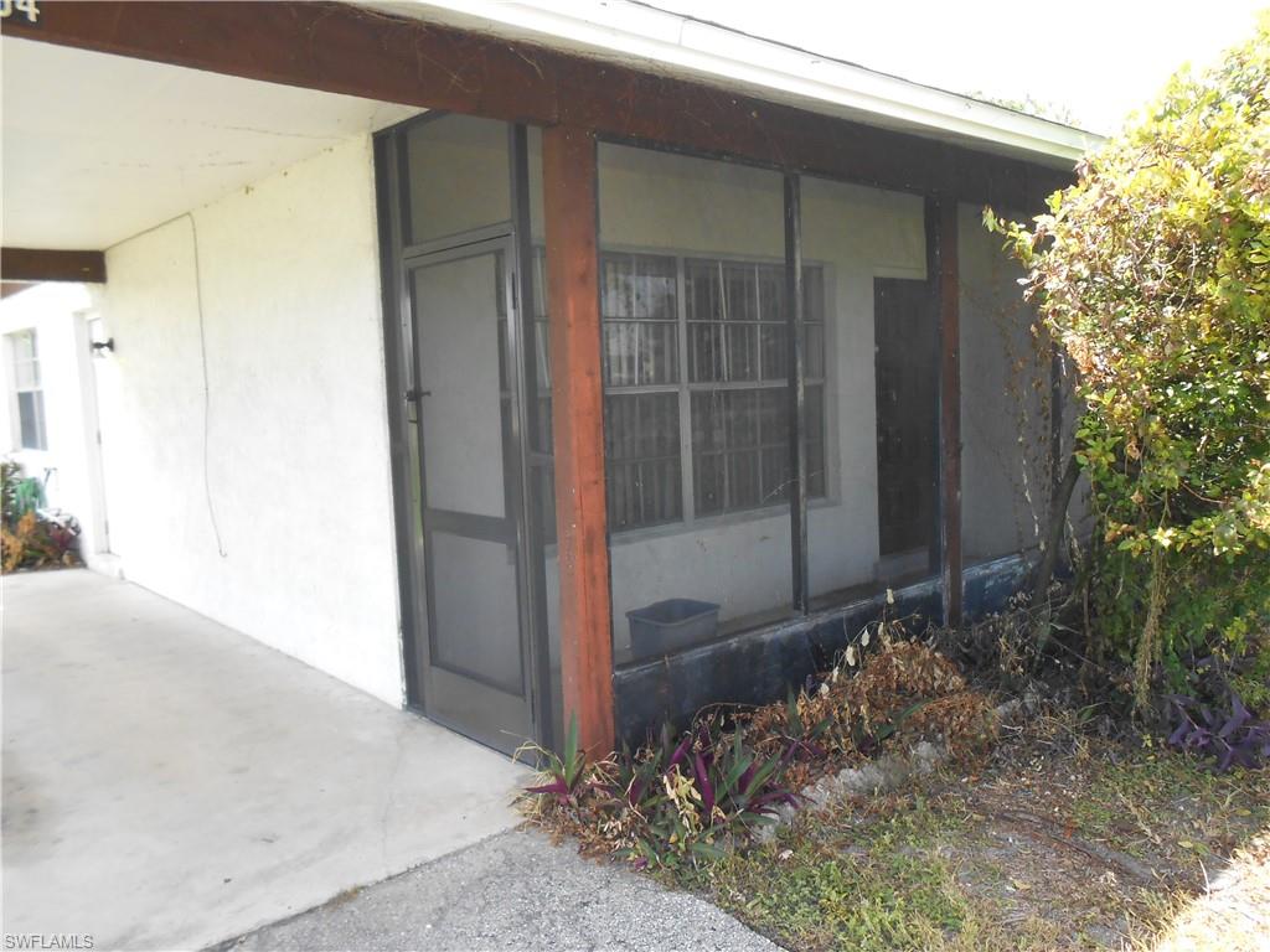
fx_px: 954
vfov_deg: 53.1
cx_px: 635
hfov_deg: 67.3
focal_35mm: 26
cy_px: 476
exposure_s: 1/250
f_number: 3.5
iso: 200
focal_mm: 4.6
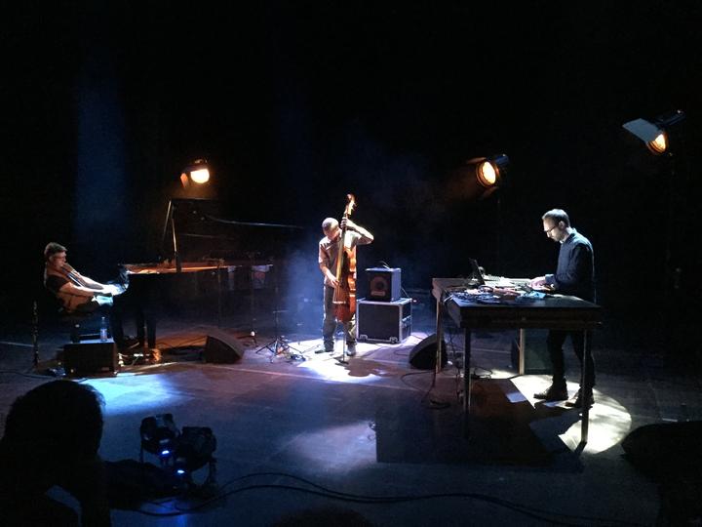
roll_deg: -1.4
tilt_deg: -5.0
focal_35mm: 29
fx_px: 588
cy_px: 264
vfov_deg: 48.2
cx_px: 351
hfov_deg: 61.7
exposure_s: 1/17
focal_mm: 4.15
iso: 2000
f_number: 2.2
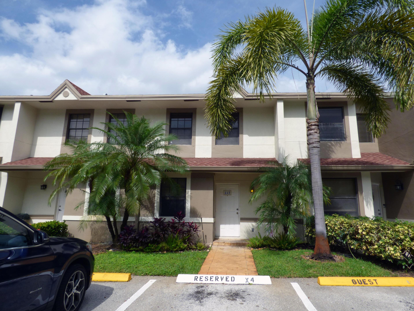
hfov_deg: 79.0
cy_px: 158
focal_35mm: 21
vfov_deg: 63.4
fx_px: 251
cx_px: 215
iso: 100
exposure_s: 1/1000
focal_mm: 3.58
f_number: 4
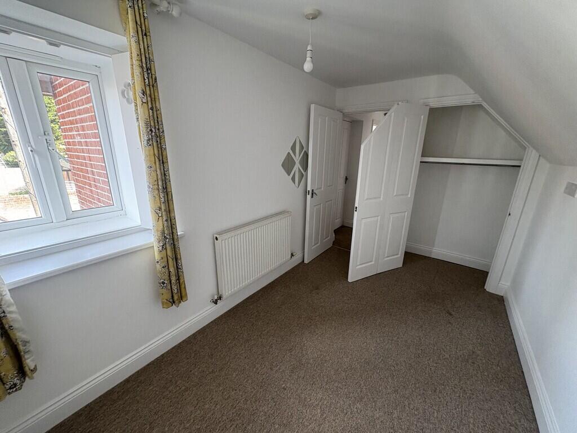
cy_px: 216
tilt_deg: -15.8
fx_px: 233
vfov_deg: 85.7
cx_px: 288
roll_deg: -0.8
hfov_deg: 102.1
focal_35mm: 14
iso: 200
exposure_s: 1/63
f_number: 2.2
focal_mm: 2.22
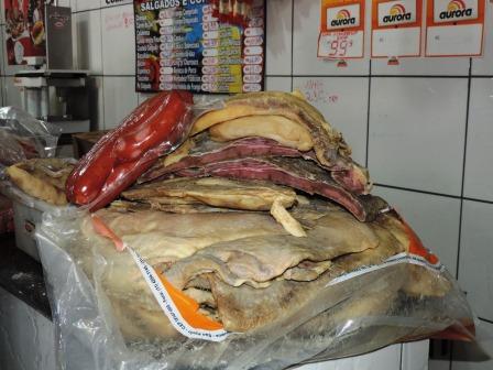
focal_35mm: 43
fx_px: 612
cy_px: 185
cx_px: 246
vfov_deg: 33.6
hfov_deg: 43.9
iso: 200
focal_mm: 7.6
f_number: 3.4
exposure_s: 1/30
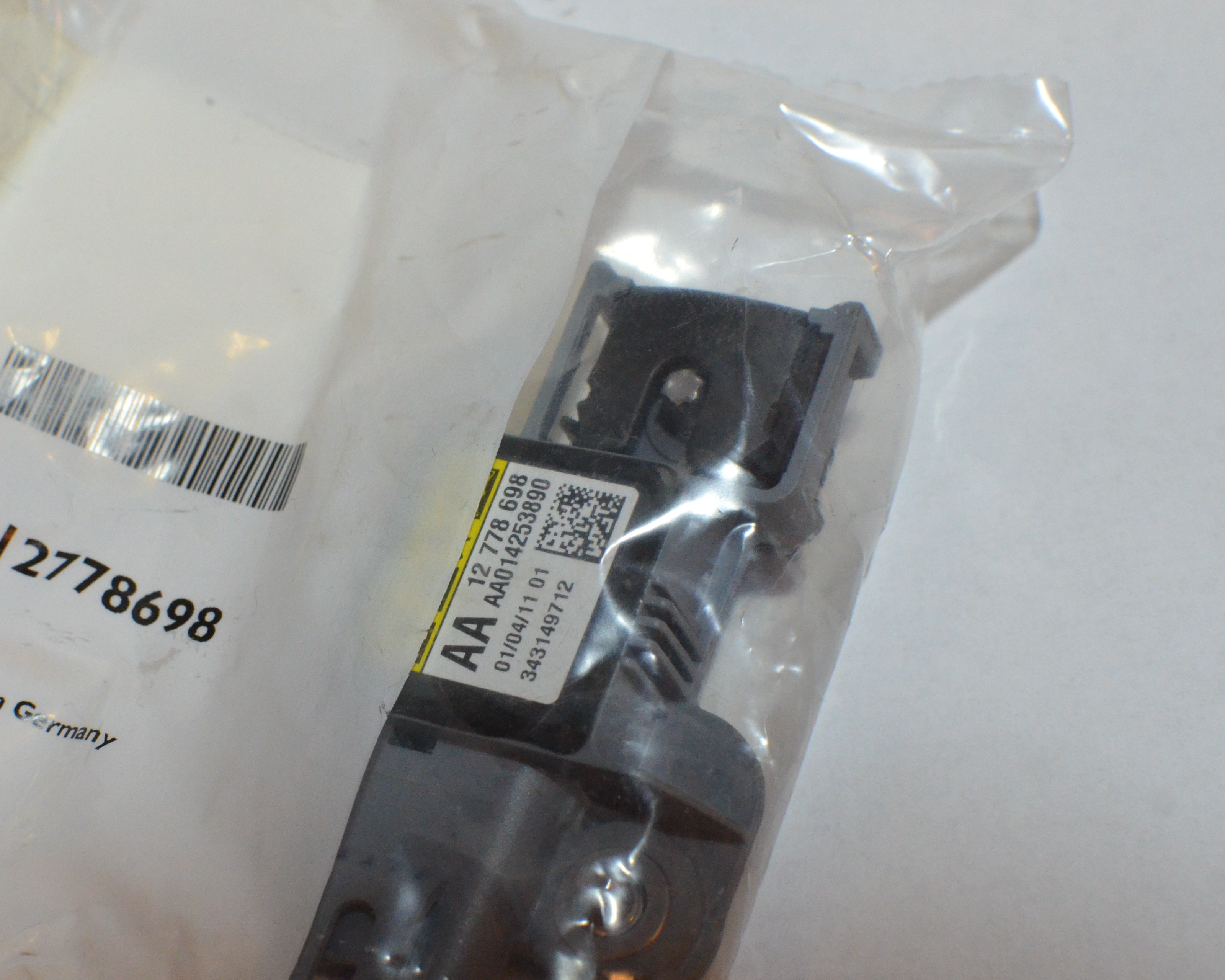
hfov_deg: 25.0
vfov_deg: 20.2
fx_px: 2745
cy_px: 548
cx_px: 356
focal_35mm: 76
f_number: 8
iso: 2500
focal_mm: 35
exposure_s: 1/250
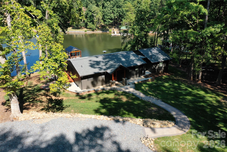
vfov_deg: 46.4
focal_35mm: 28
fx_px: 177
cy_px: 76
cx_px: 114
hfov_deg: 65.5
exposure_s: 1/320
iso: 100
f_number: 5.6
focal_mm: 10.26
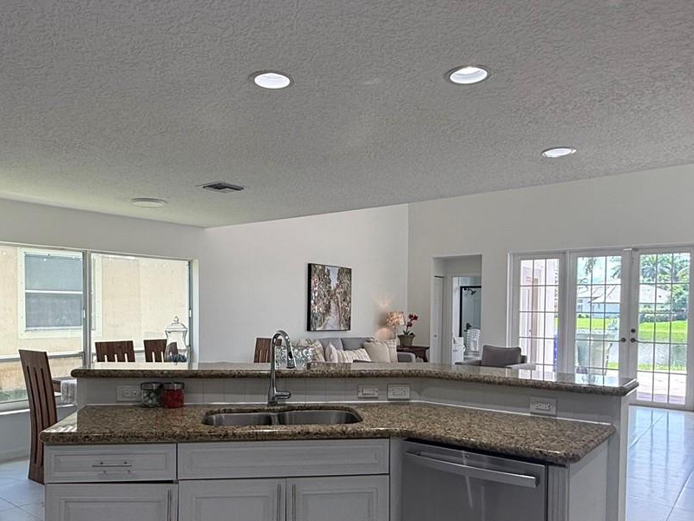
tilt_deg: -1.6
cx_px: 331
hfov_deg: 63.4
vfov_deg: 49.3
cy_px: 326
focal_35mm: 28
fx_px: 561
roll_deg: -1.0
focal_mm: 2.22
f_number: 2.2
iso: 64
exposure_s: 1/135
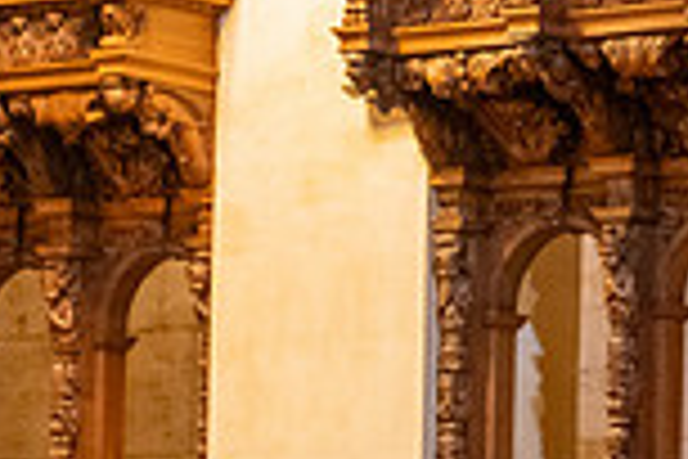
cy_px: 799
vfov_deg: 5.1
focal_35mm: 265
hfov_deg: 7.8
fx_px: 5064
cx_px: 603
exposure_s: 1/125
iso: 2000
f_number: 2.8
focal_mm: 70
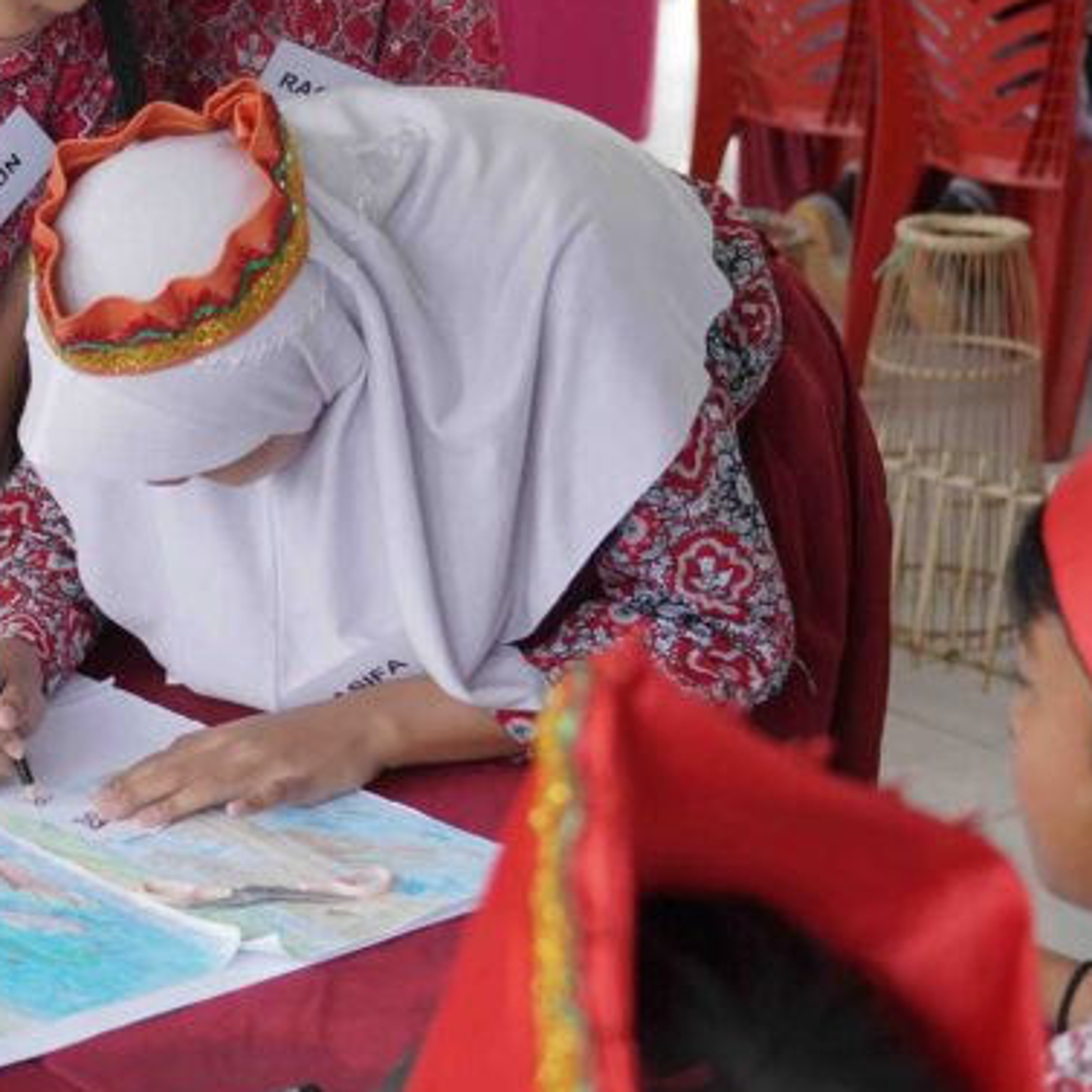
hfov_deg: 17.1
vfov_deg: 17.9
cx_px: -223
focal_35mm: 97
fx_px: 3462
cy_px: 352
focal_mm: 28
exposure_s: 1/500
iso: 500
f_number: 2.8
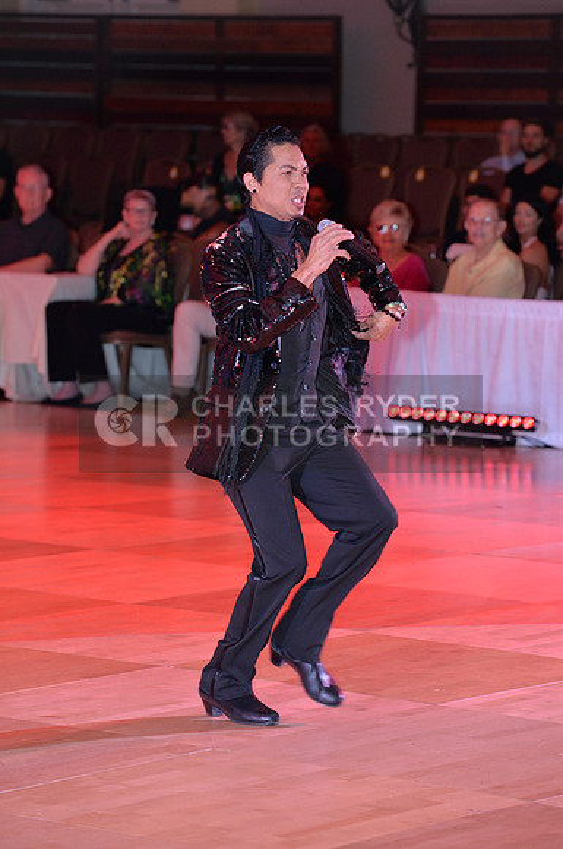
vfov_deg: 12.5
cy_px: 424
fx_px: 3882
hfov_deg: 8.3
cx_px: 282
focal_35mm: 165
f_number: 5.6
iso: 1600
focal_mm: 165
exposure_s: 1/250
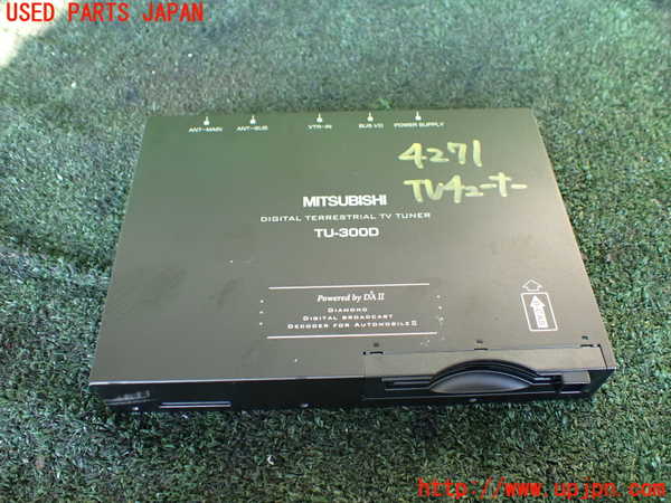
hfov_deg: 60.0
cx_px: 336
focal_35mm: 30
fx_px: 582
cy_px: 252
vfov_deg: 46.8
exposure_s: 1/125
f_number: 2.3
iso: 320
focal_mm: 5.4
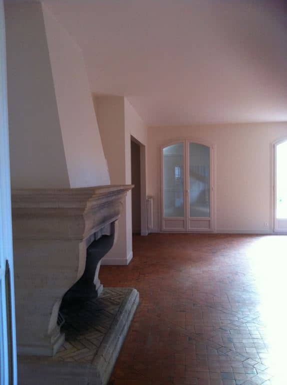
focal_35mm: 35
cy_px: 192
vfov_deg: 52.7
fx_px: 388
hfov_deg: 40.6
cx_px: 144
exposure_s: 1/15
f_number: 2.8
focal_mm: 3.85
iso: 160
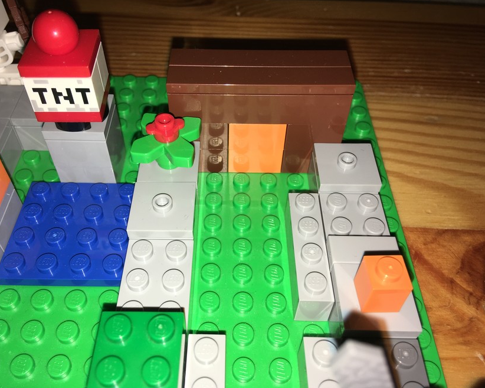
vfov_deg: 47.1
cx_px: 225
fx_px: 445
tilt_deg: -50.2
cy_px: 195
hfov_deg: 57.1
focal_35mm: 31
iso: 25
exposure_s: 1/167
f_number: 2.2
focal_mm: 4.15
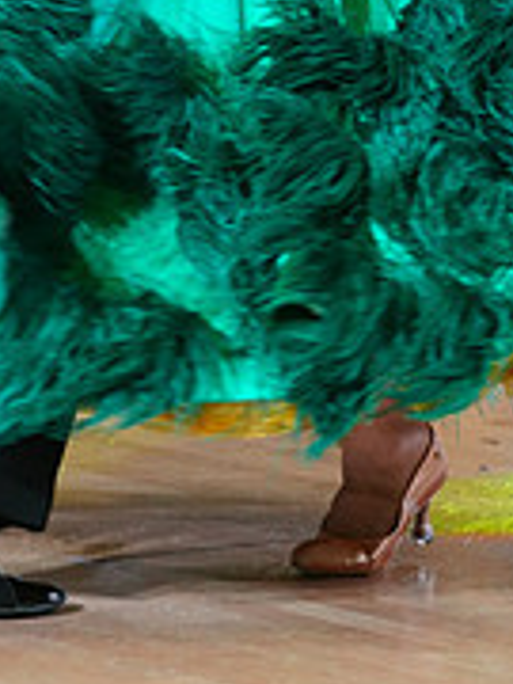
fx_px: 8674
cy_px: -262
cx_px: -2
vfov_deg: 4.5
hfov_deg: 3.4
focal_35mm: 439
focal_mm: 142
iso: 2000
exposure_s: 1/400
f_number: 2.8
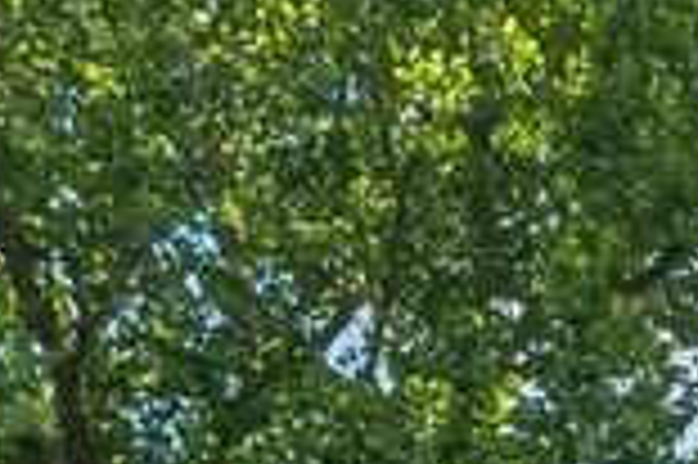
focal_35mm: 106
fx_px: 2053
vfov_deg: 11.5
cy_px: 953
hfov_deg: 17.4
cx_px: 1049
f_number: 13
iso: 400
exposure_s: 1/250
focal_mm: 16
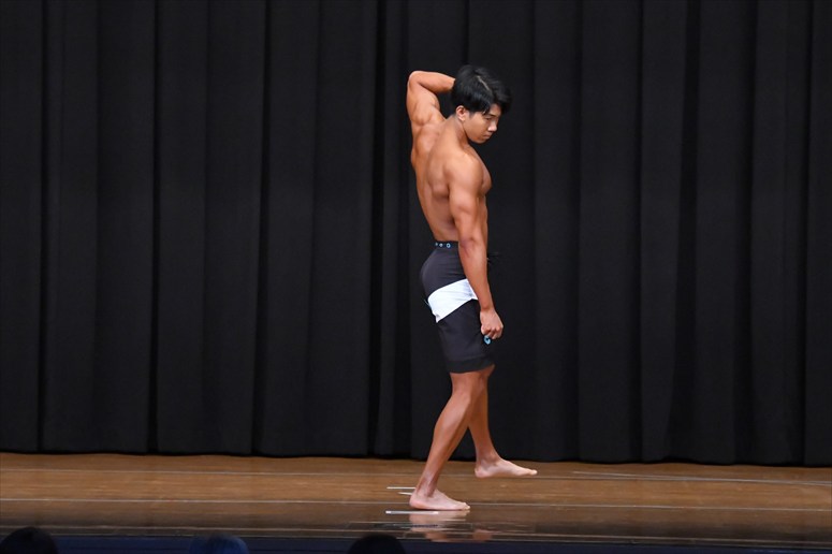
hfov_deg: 9.5
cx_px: 416
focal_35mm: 217
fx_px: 5013
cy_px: 277
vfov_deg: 6.3
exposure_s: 1/400
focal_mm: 145
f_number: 5.6
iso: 8000
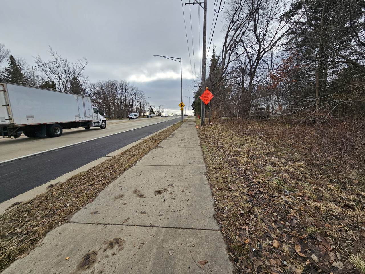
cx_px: 182
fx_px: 137
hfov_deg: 106.2
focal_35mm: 13
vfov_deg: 89.9
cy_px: 137
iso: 50
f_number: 2.2
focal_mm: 2.2
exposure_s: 1/1093
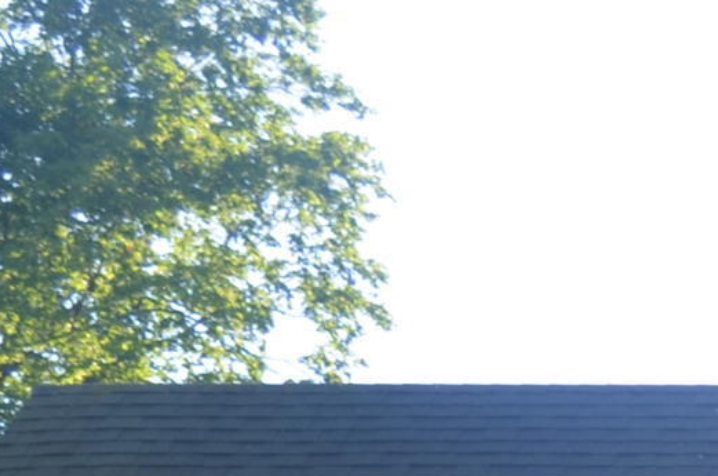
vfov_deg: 6.6
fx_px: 3781
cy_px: 1349
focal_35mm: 190
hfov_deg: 10.4
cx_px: 1158
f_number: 4.5
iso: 100
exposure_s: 1/200
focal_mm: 22
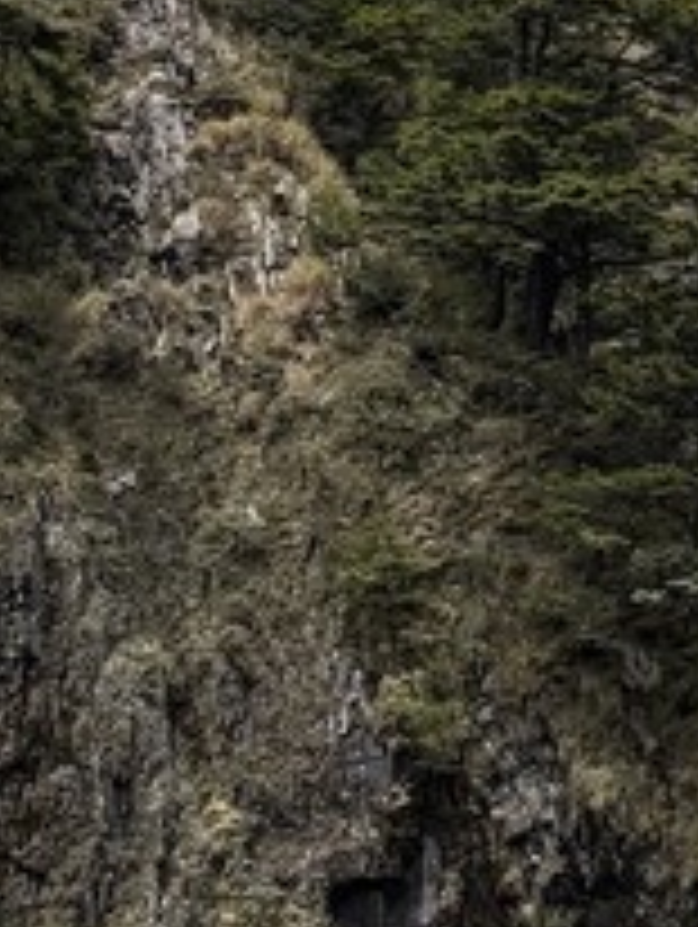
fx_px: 3515
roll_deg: +0.5
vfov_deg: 15.0
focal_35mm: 131
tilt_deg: +16.5
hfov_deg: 10.6
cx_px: 1288
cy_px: 333
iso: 64
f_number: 1.6
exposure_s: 1/7813
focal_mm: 5.96
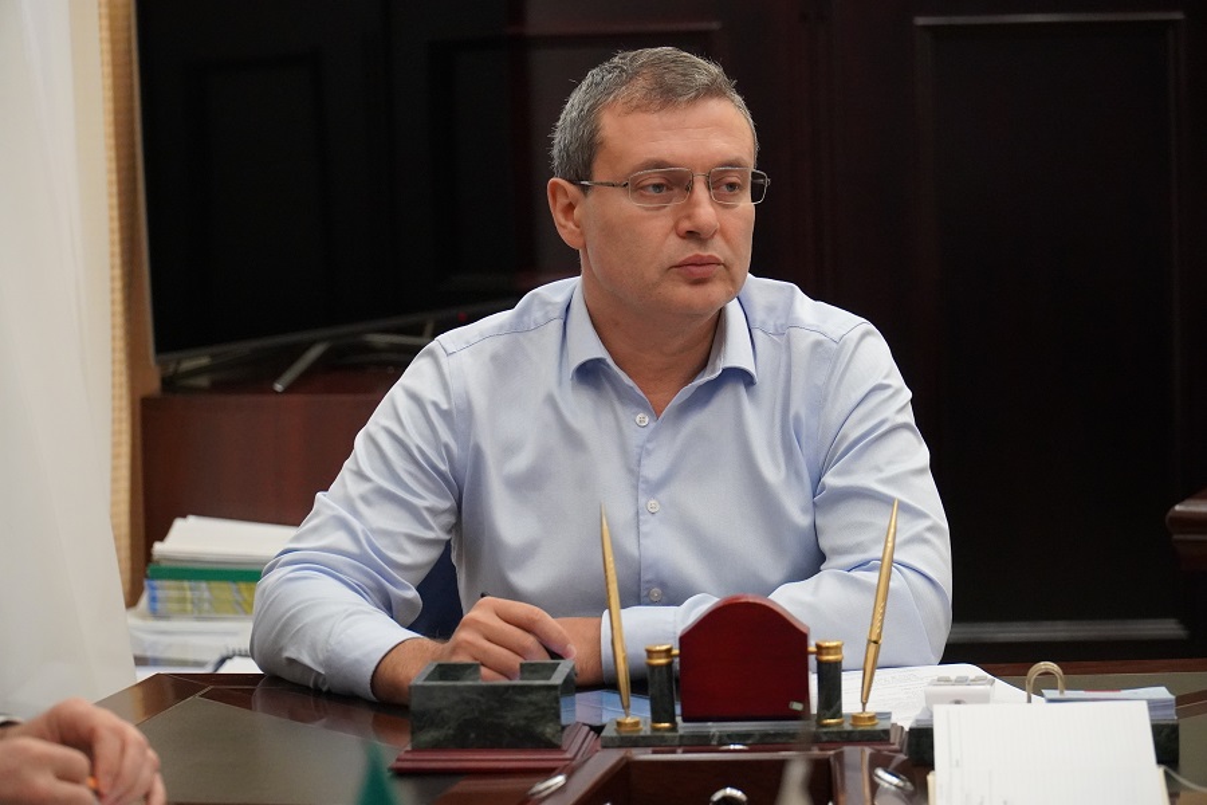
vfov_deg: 12.0
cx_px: 604
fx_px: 3822
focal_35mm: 114
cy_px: 402
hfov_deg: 17.9
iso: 4000
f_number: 4
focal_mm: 76
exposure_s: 1/160
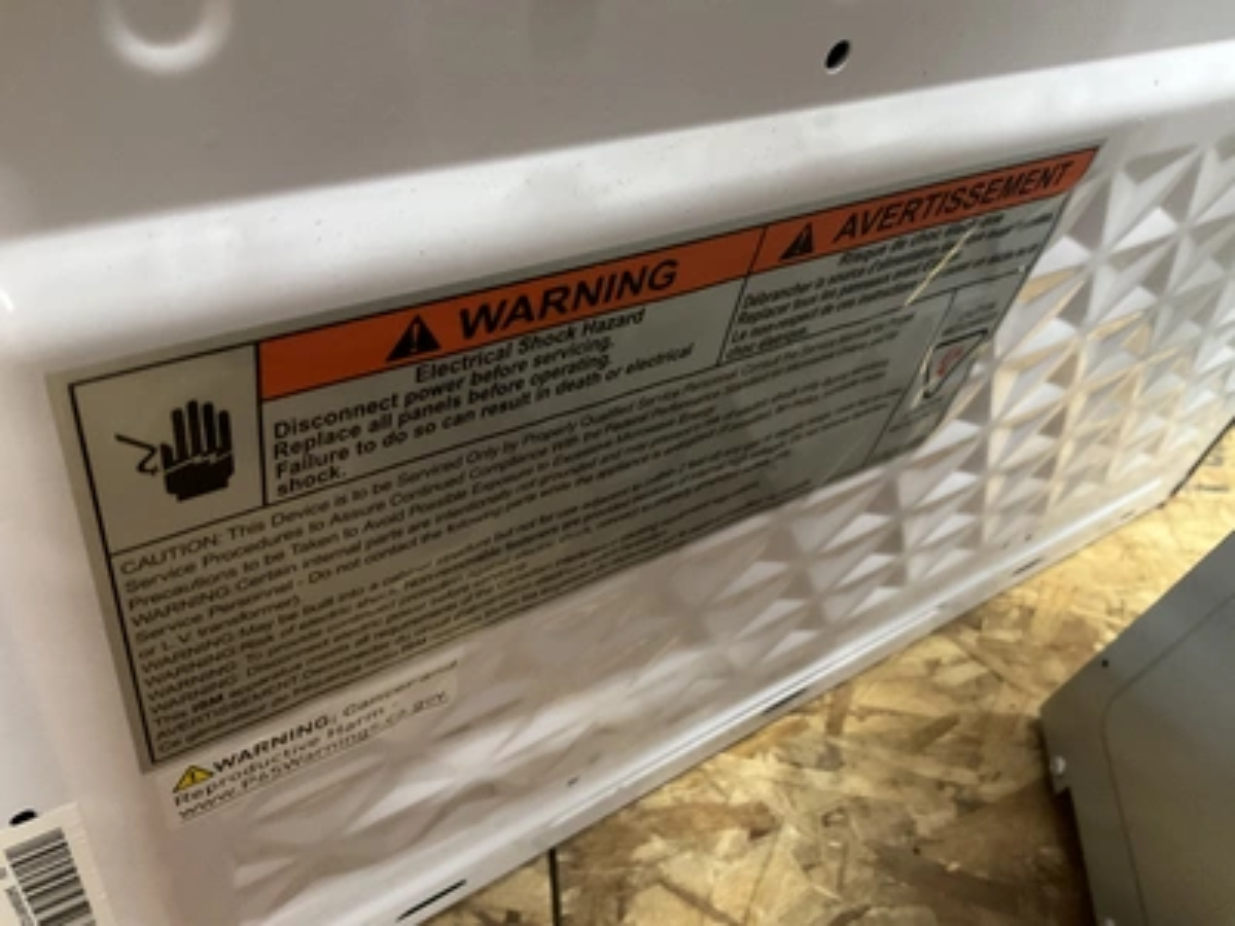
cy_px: 463
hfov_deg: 61.7
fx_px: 1035
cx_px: 618
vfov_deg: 48.2
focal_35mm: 29
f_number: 1.8
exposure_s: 1/30
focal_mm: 3
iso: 400
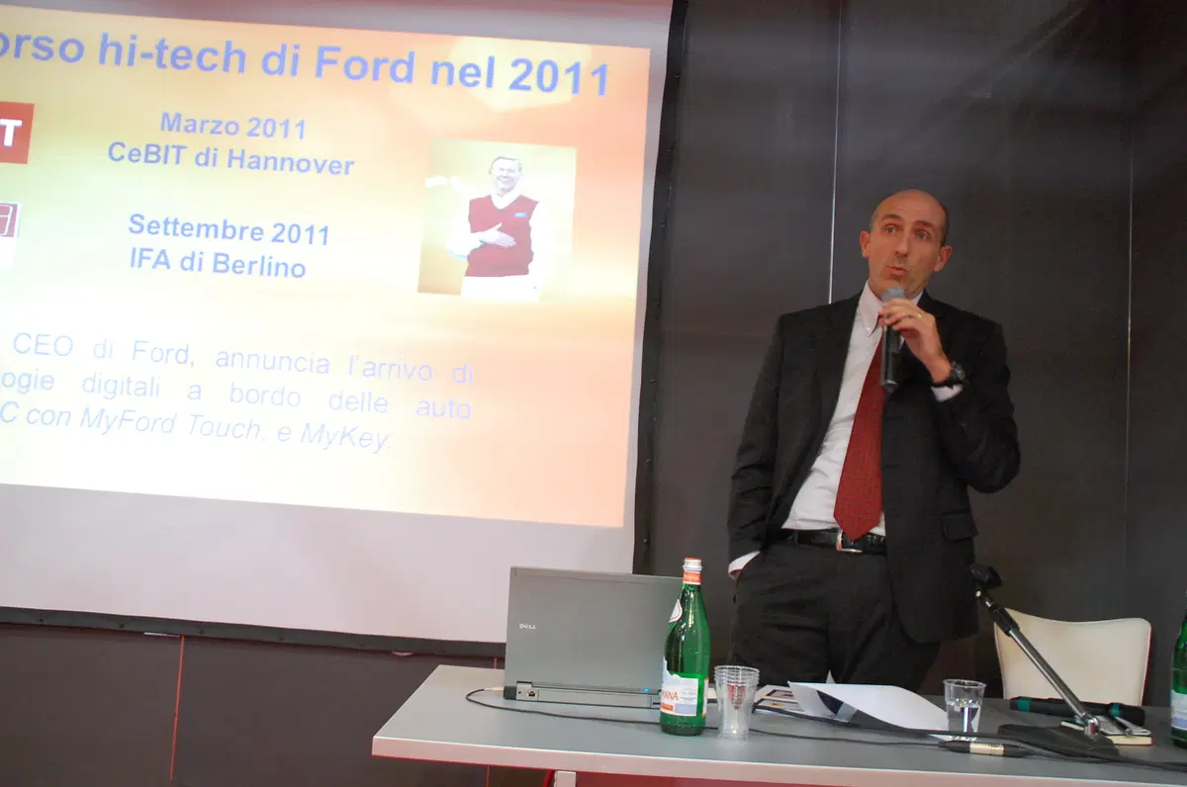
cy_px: 394
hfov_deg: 57.3
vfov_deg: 39.8
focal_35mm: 33
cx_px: 594
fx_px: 1086
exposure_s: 1/20
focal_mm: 22
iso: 1600
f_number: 3.5
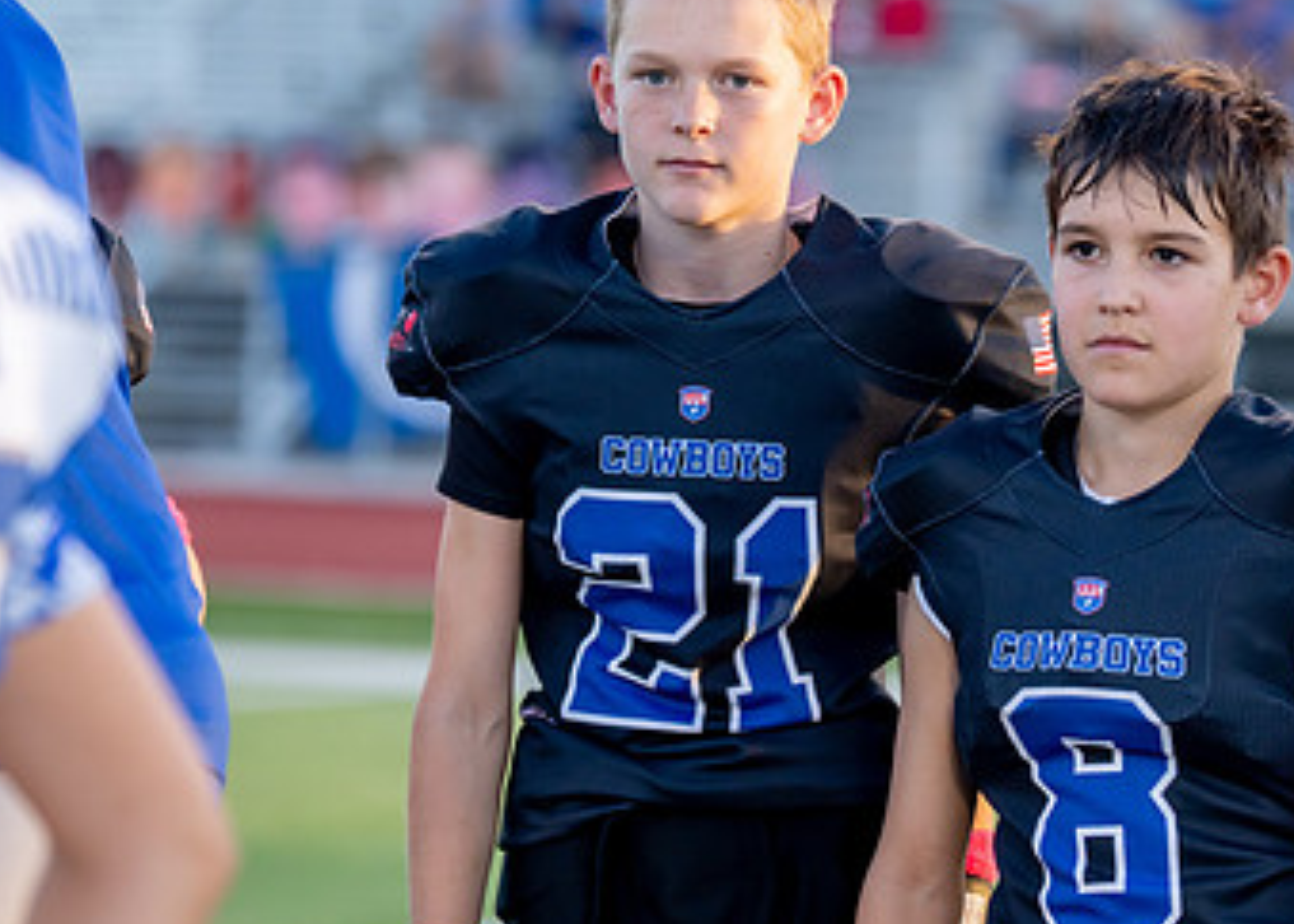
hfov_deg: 8.3
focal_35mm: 244
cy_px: 478
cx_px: 748
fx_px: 8965
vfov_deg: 5.9
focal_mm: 110
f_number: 2.8
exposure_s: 1/640
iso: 320
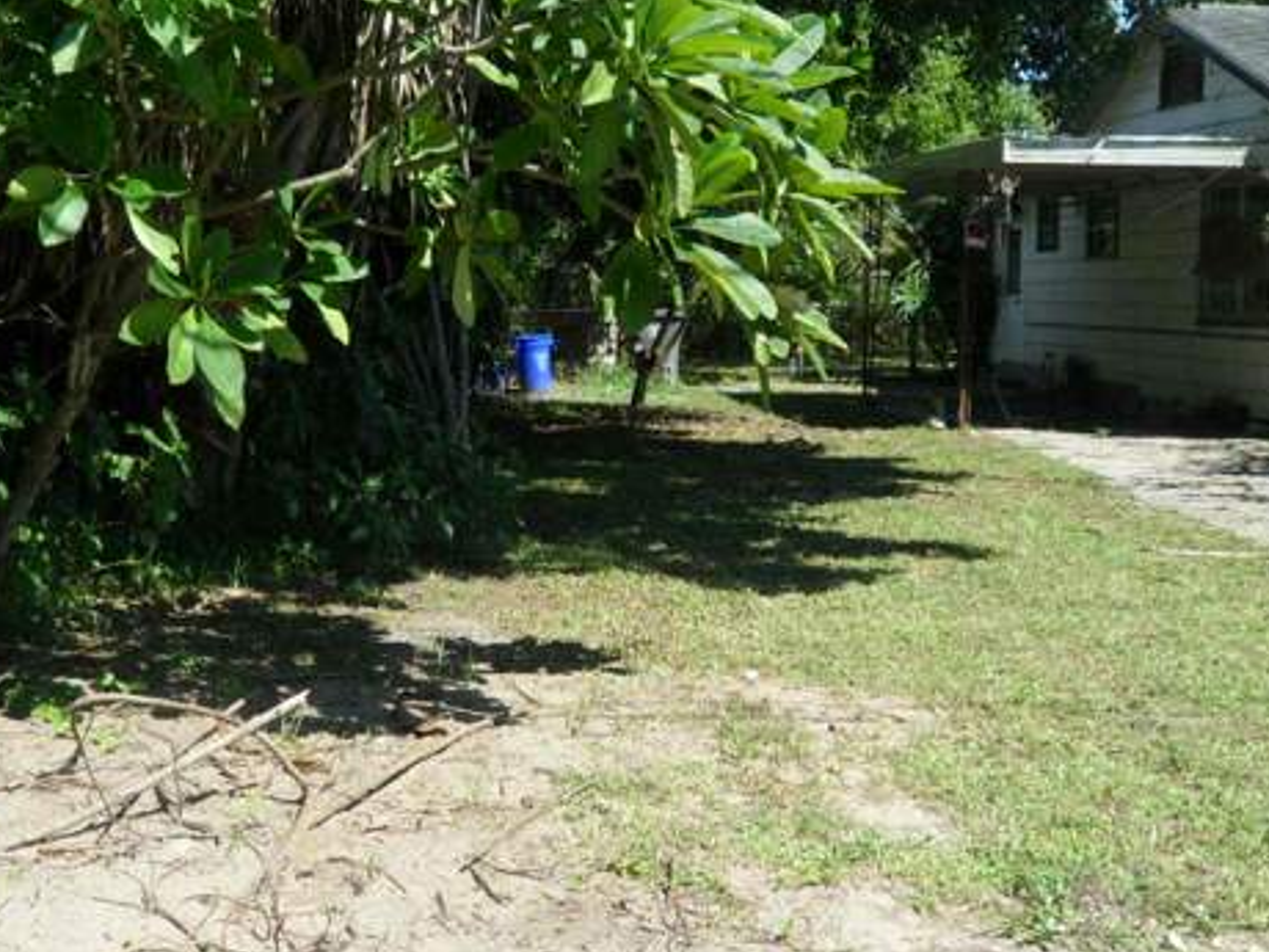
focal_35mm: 47
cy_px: 378
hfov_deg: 40.4
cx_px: 582
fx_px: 1723
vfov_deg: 30.8
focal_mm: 4.9
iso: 80
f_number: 3.5
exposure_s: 1/500
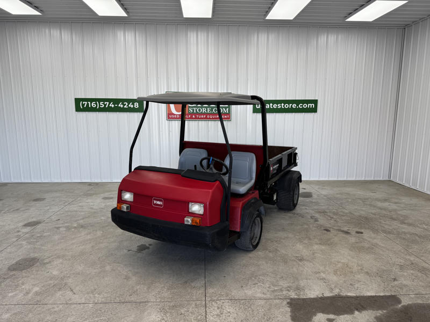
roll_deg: -0.6
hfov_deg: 71.6
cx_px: 215
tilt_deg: -10.0
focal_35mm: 24
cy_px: 161
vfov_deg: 56.8
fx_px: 298
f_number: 1.78
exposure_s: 1/231
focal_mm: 6.76
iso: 64
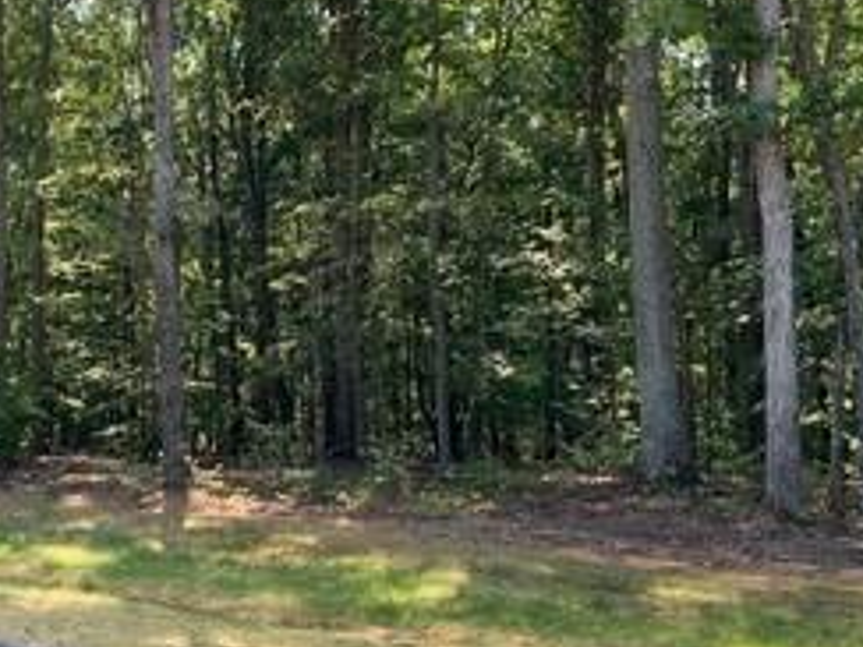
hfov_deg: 32.3
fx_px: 1421
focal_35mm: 57
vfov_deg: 25.7
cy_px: 301
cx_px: 110
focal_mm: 3
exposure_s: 1/204
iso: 16
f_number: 1.8
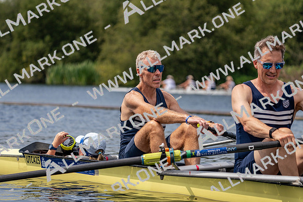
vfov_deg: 6.8
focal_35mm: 201
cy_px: 101
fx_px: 1692
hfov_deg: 10.2
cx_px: 152
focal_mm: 200
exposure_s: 1/1600
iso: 200
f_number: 5.6
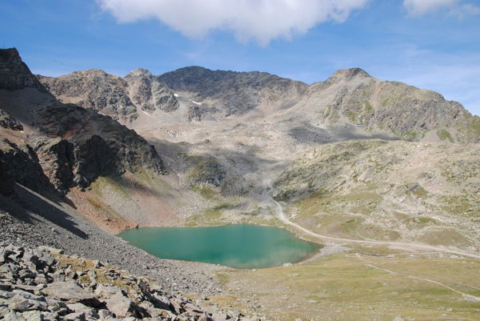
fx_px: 340
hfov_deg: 70.4
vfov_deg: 50.5
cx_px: 240
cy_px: 160
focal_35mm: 26
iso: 100
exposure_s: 1/400
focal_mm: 17
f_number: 5.6
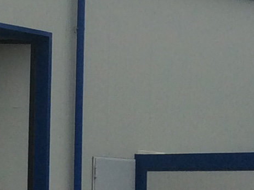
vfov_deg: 8.3
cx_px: -145
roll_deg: -0.3
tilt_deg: -0.3
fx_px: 1312
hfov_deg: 10.6
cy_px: 161
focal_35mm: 179
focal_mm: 3.3
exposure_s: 1/525
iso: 32
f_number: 2.4
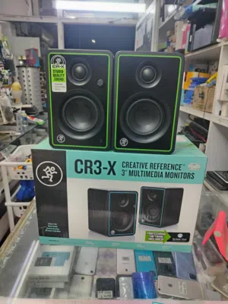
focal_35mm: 24
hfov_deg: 56.8
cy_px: 152
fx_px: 211
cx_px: 114
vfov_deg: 71.6
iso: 300
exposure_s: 1/50
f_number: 1.75
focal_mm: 5.25
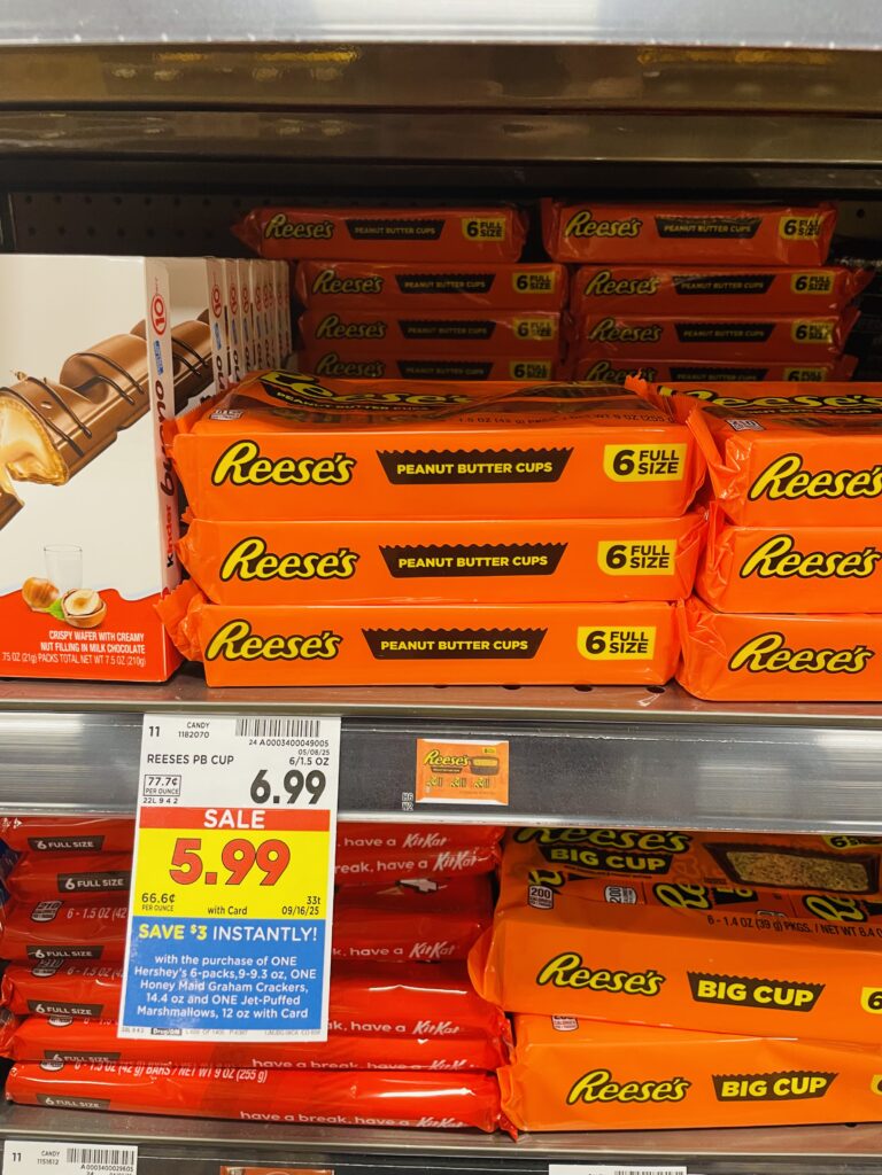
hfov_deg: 53.1
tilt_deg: -19.5
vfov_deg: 67.3
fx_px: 883
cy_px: 588
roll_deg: -0.7
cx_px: 441
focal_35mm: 26
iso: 160
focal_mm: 4.2
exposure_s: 1/44
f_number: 1.6
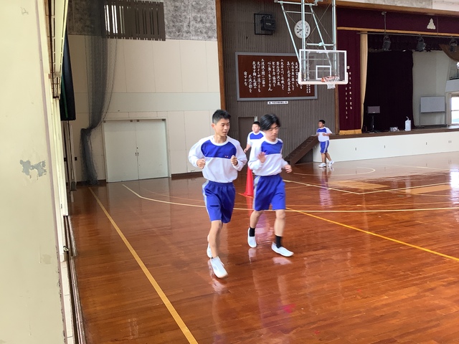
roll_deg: +3.2
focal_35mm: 31
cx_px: 230
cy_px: 172
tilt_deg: -6.3
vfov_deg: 45.4
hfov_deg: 58.4
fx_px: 411
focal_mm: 3.3
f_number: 2.4
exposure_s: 1/60
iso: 50
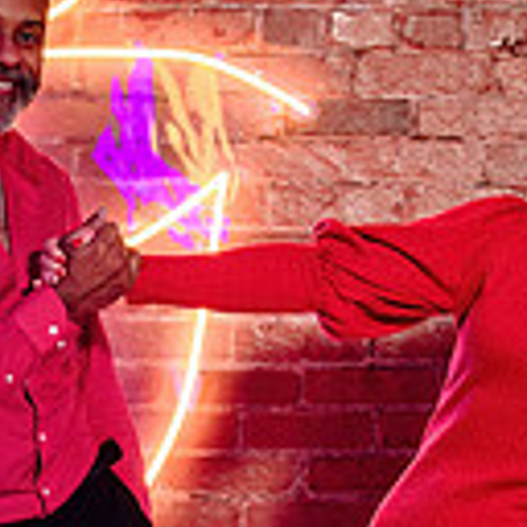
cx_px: 218
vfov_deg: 11.6
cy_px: 477
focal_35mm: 149
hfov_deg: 11.7
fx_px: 2566
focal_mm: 32
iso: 1000
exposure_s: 1/160
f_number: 2.8
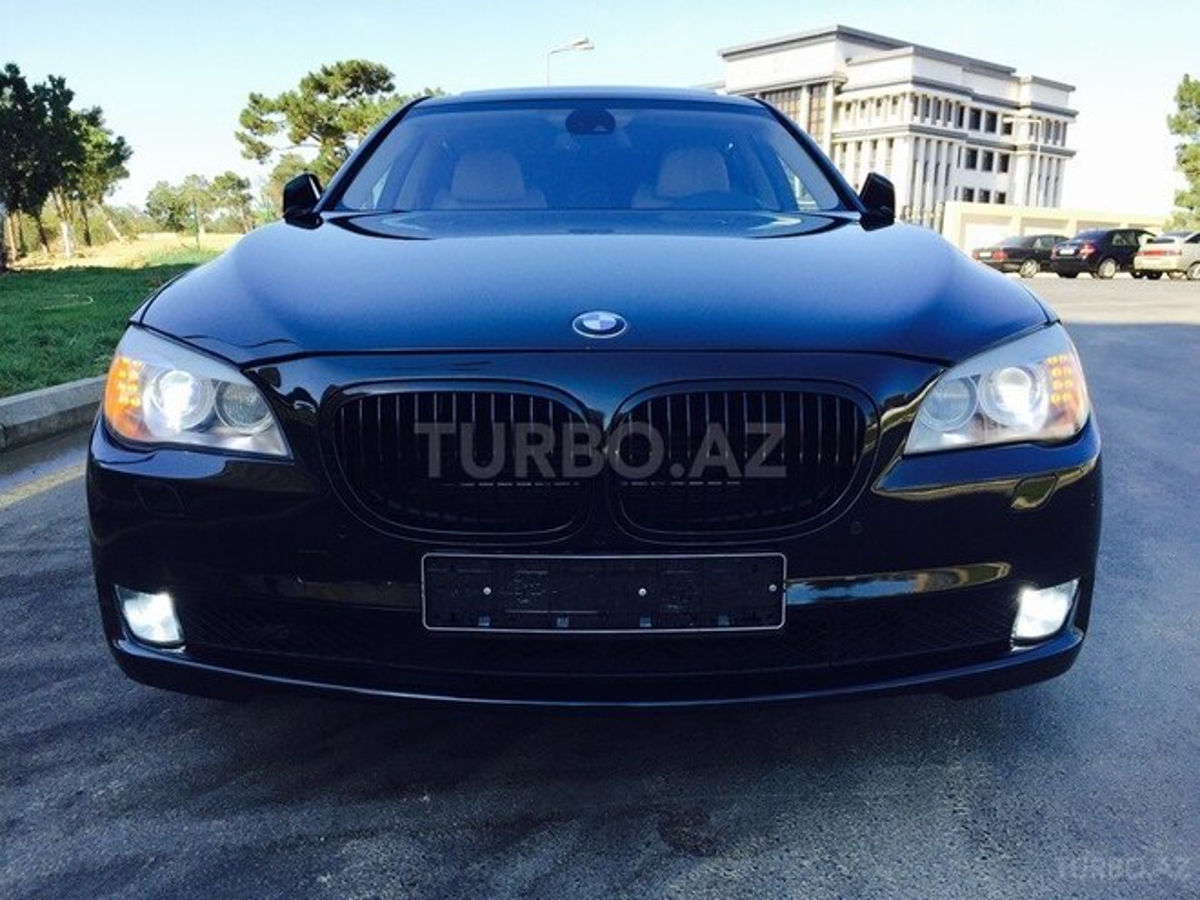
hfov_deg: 61.7
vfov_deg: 48.2
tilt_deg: -9.2
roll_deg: -2.3
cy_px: 450
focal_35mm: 29
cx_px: 600
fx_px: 1005
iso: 32
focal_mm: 4.15
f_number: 2.2
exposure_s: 1/557
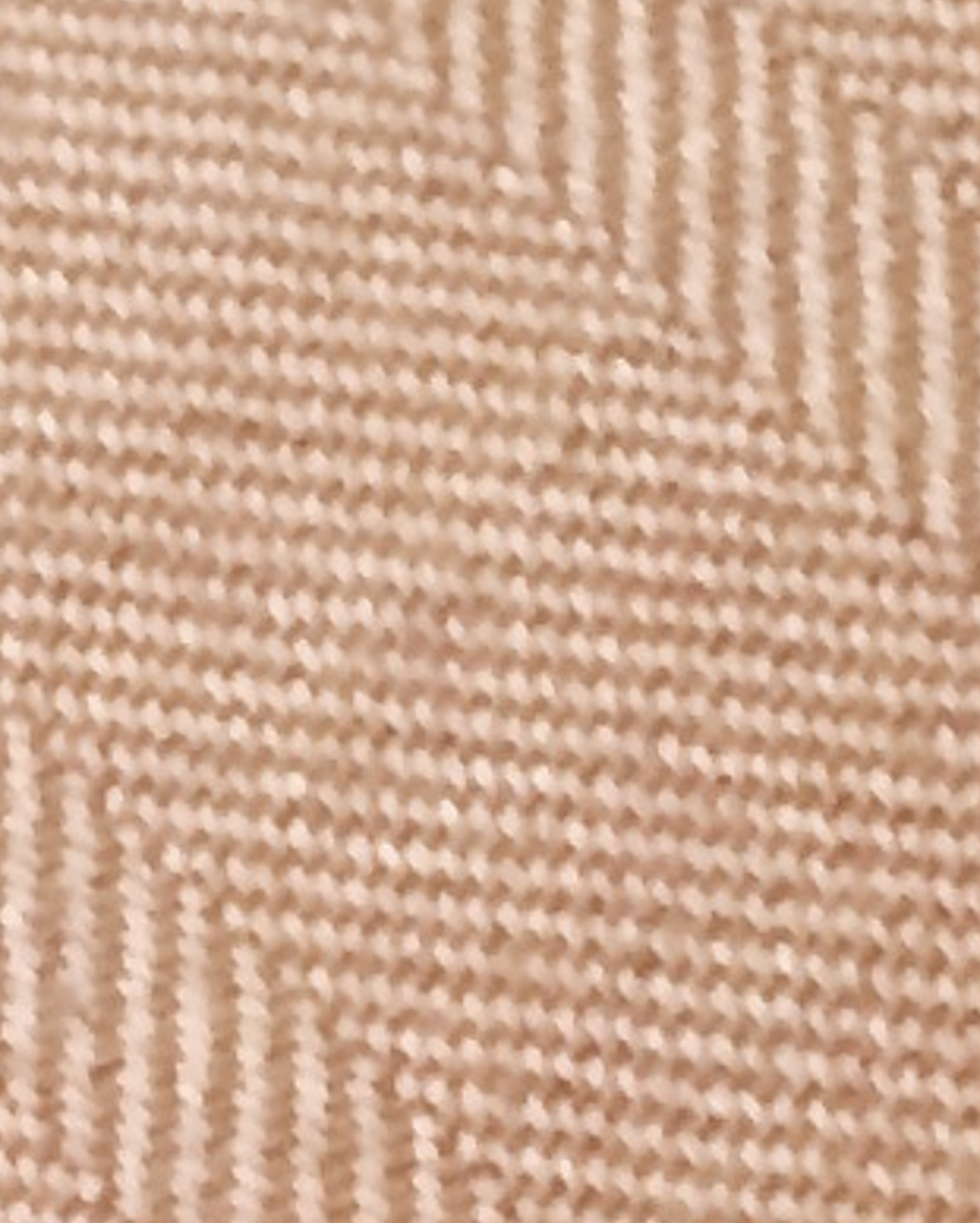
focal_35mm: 238
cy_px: 3726
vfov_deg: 7.2
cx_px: -1175
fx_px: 8619
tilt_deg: -64.2
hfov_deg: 6.3
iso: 250
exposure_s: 1/17
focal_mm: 4.15
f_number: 2.2
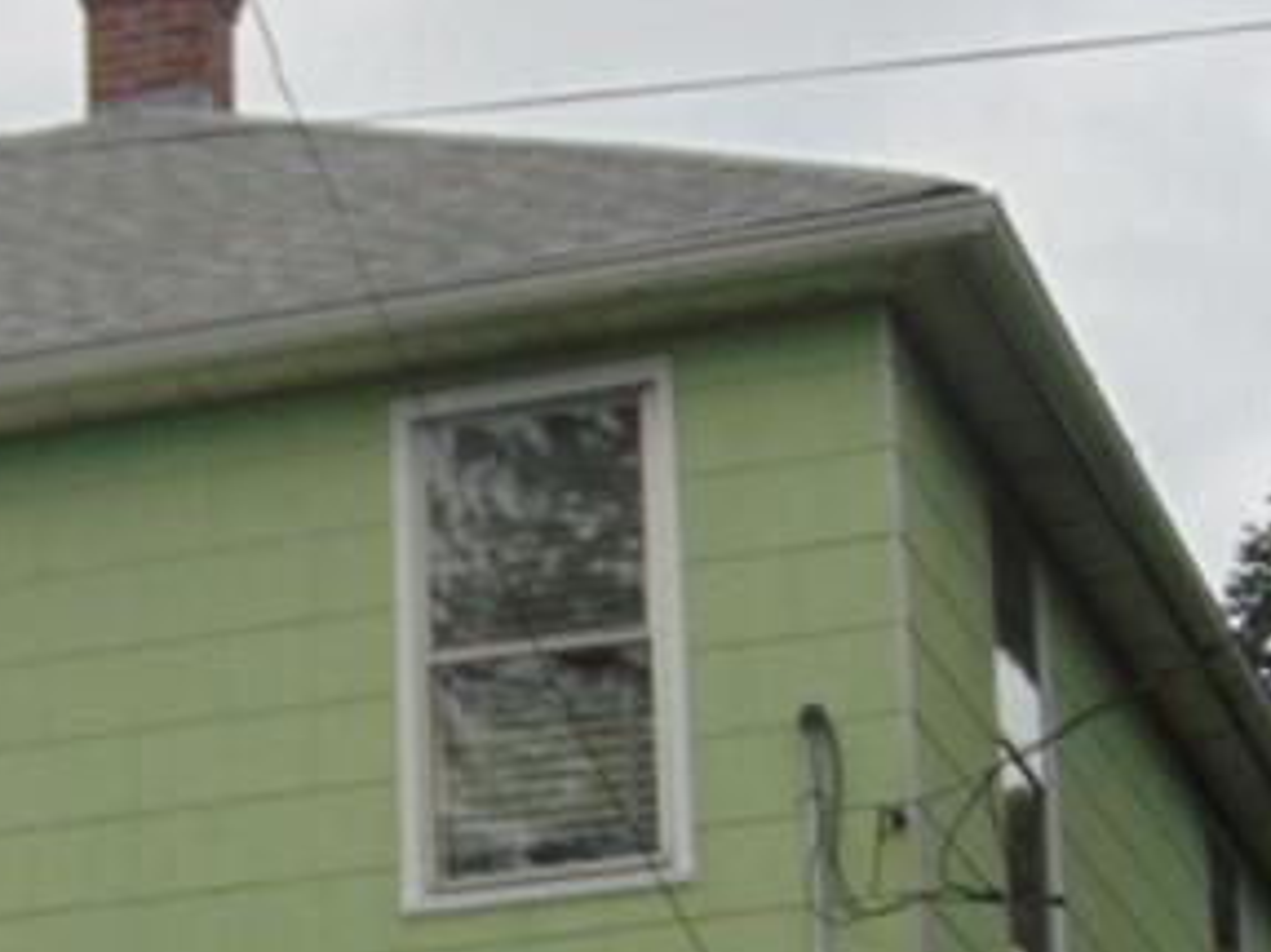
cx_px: 71
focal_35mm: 139
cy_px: 1094
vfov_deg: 10.5
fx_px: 5102
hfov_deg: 14.0
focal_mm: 6.9
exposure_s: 1/1000
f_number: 3.3
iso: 80
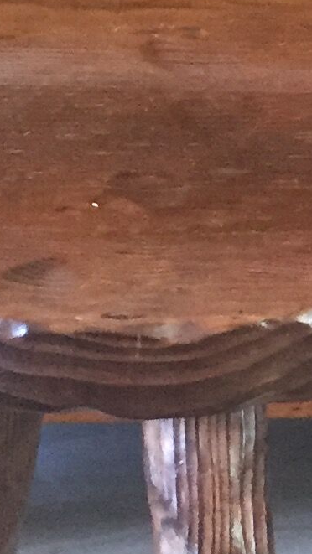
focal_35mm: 156
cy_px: 432
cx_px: 712
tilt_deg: -29.7
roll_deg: -0.3
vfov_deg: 13.7
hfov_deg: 7.4
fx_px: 2293
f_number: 2.2
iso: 250
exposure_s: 1/20
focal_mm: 4.15
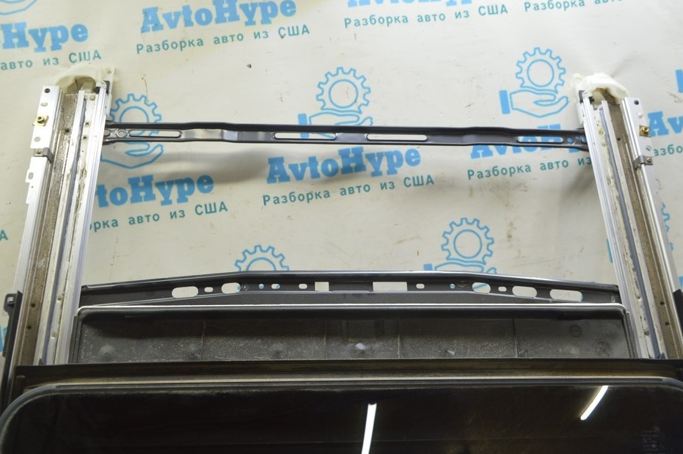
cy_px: 239
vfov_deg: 39.9
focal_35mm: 33
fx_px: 626
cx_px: 318
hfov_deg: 57.2
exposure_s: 1/20
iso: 400
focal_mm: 20
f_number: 5.6
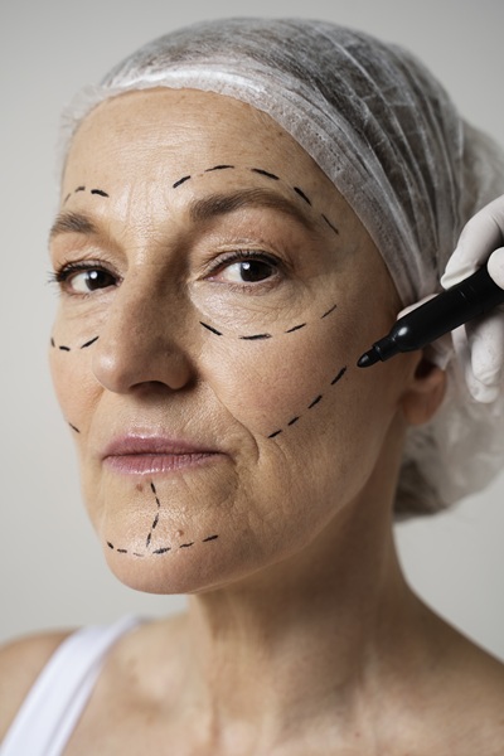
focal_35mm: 61
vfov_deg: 32.9
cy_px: 378
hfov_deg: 22.3
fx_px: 1281
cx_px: 252
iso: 200
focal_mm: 61
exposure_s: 1/160
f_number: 5
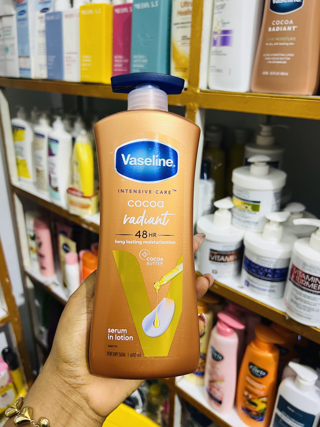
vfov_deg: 67.3
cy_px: 214
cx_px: 160
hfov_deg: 53.1
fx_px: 320
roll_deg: -1.6
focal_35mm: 26
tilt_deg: -22.6
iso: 125
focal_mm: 5.7
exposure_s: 1/50
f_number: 1.5
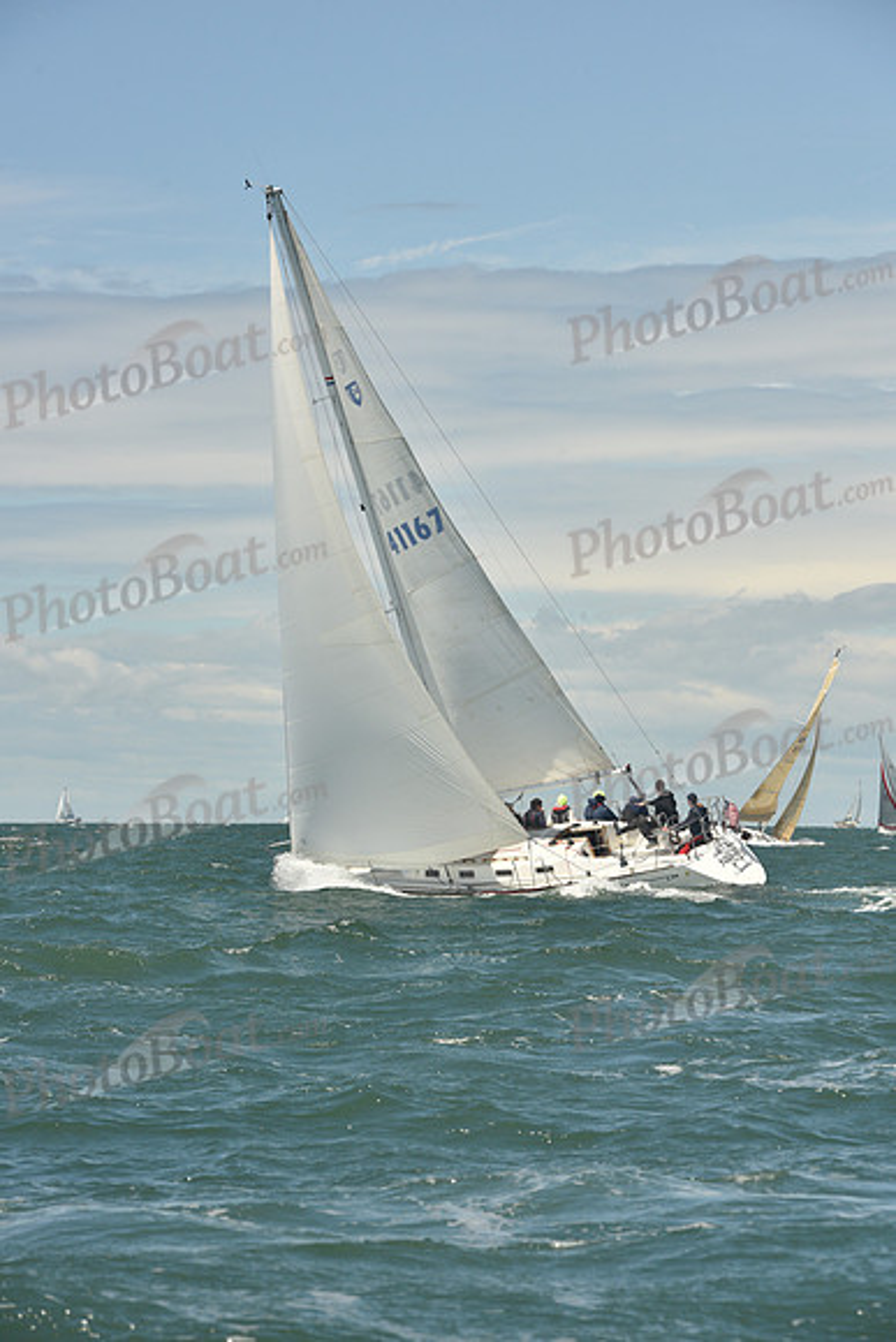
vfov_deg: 13.2
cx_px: 448
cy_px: 671
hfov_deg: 8.9
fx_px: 5783
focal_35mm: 155
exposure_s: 1/800
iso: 320
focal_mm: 155
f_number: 13
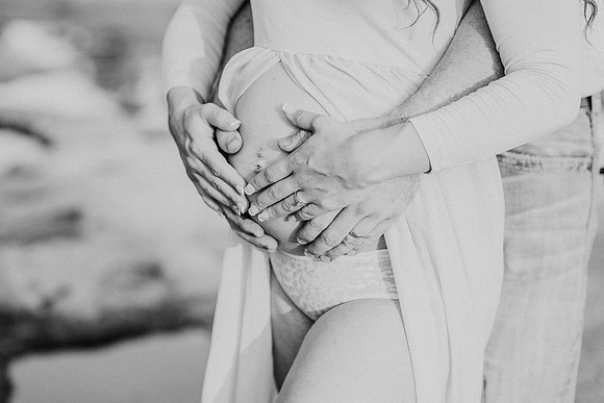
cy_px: 202
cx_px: 302
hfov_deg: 23.9
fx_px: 1426
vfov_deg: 16.1
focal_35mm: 85
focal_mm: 85
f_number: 2.5
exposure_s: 1/500
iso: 160
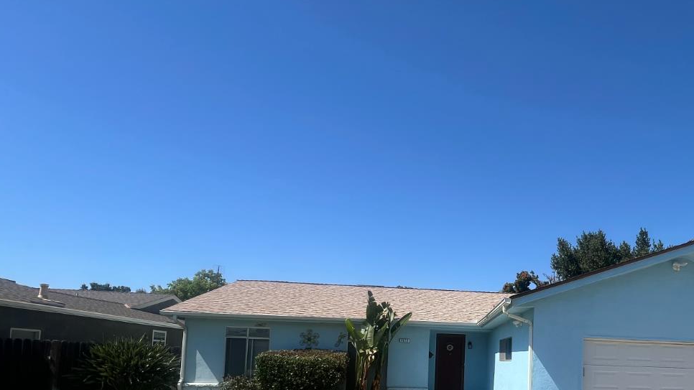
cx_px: 486
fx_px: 405
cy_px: 339
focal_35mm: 22
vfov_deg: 47.1
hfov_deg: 77.4
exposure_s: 1/1783
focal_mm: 1.57
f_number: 1.8
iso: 32
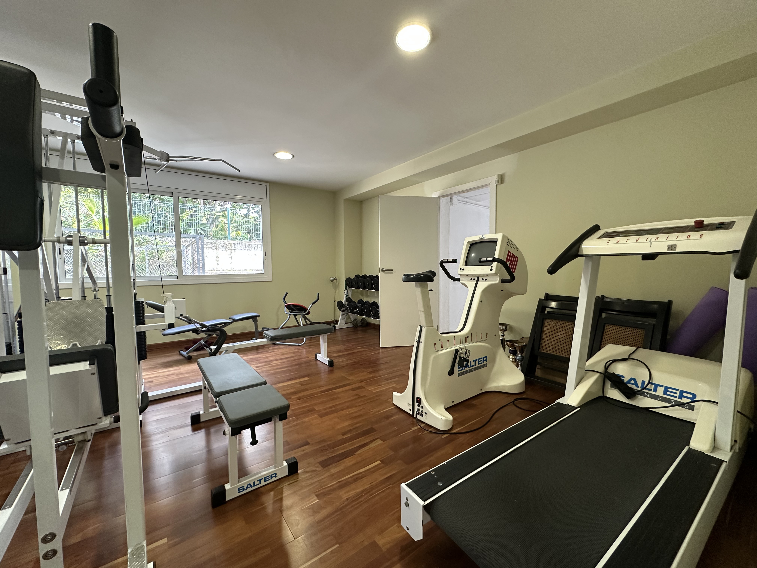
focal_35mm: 14
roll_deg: +0.9
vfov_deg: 85.7
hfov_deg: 102.1
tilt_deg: -3.6
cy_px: 284
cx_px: 378
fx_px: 306
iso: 250
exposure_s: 1/100
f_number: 2.2
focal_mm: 2.22
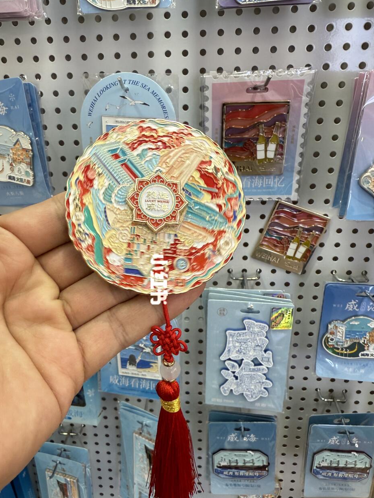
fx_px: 403
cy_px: 279
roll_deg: +1.1
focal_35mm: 28
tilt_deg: -21.3
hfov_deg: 49.6
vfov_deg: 63.2
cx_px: 159
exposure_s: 1/99
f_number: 2.2
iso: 100
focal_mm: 2.22
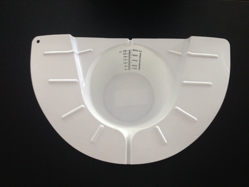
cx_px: 124
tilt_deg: -75.7
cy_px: 94
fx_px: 237
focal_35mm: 33
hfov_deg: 55.4
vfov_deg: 42.9
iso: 160
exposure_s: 1/20
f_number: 2.4
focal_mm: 4.12
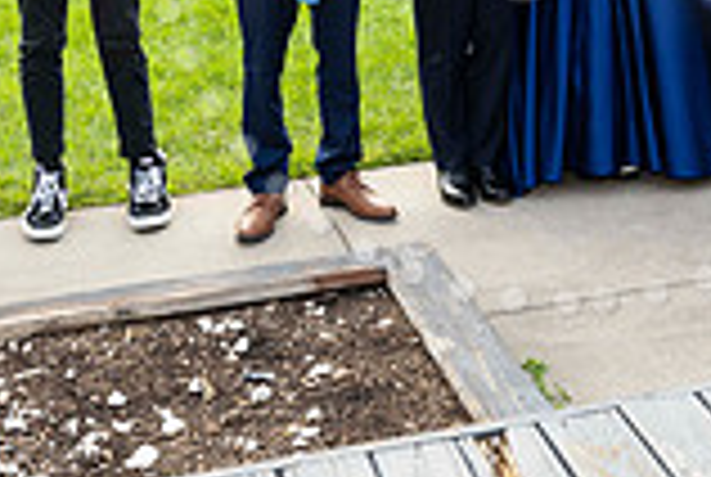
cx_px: 567
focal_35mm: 88
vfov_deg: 15.0
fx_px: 1741
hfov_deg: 22.8
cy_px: -124
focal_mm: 24
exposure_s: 1/200
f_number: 7.1
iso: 500
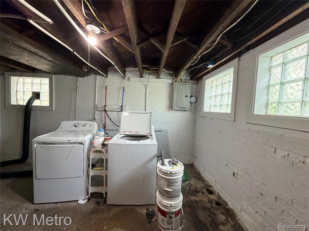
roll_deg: -0.8
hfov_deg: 102.1
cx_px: 154
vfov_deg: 85.7
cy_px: 116
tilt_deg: -4.3
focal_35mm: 14
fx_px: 125
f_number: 2.2
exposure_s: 1/60
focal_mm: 2.22
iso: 400
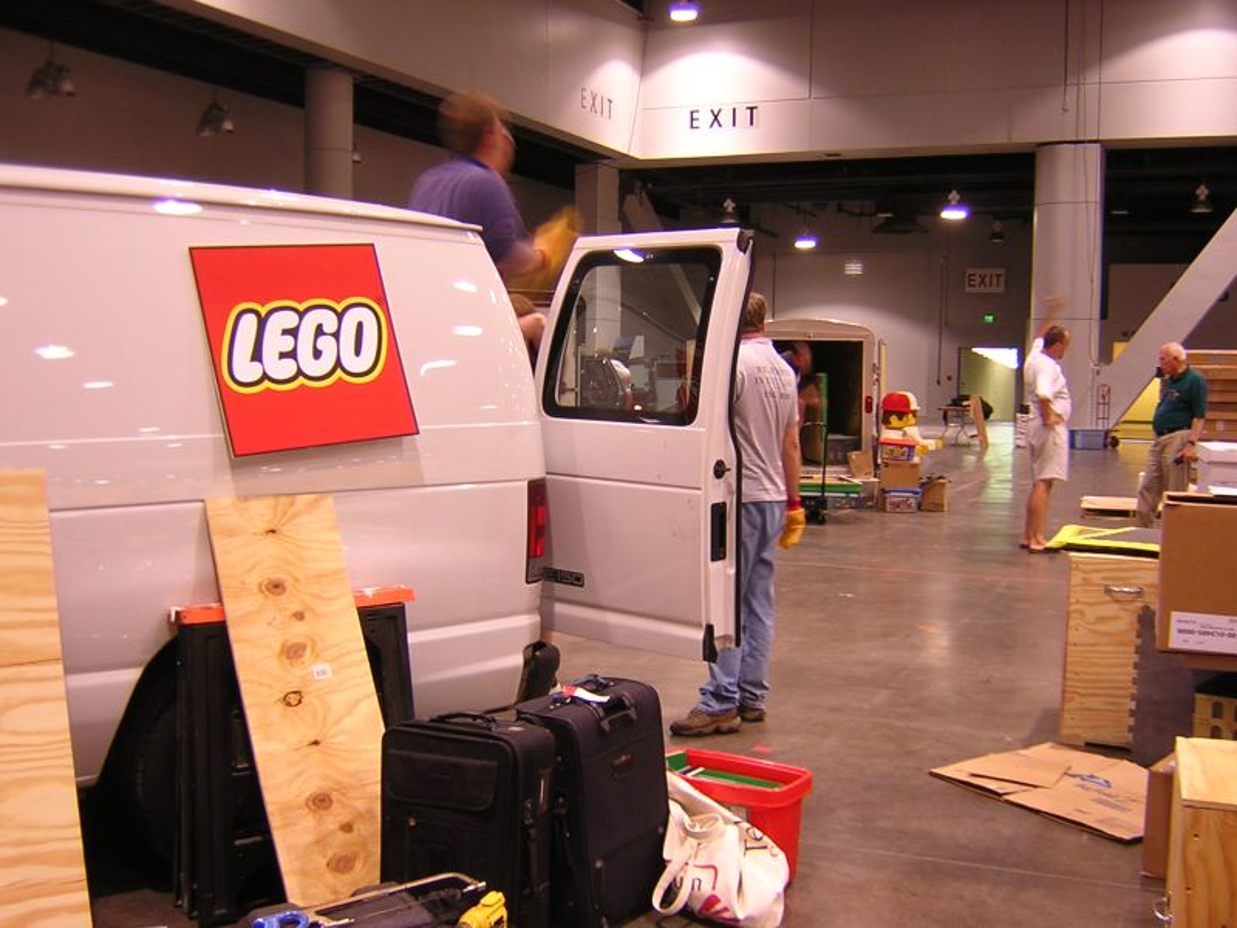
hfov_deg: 51.4
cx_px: 618
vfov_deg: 39.7
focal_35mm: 36
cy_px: 464
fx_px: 1286
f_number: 2.6
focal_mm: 4.7
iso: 103
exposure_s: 1/3.6
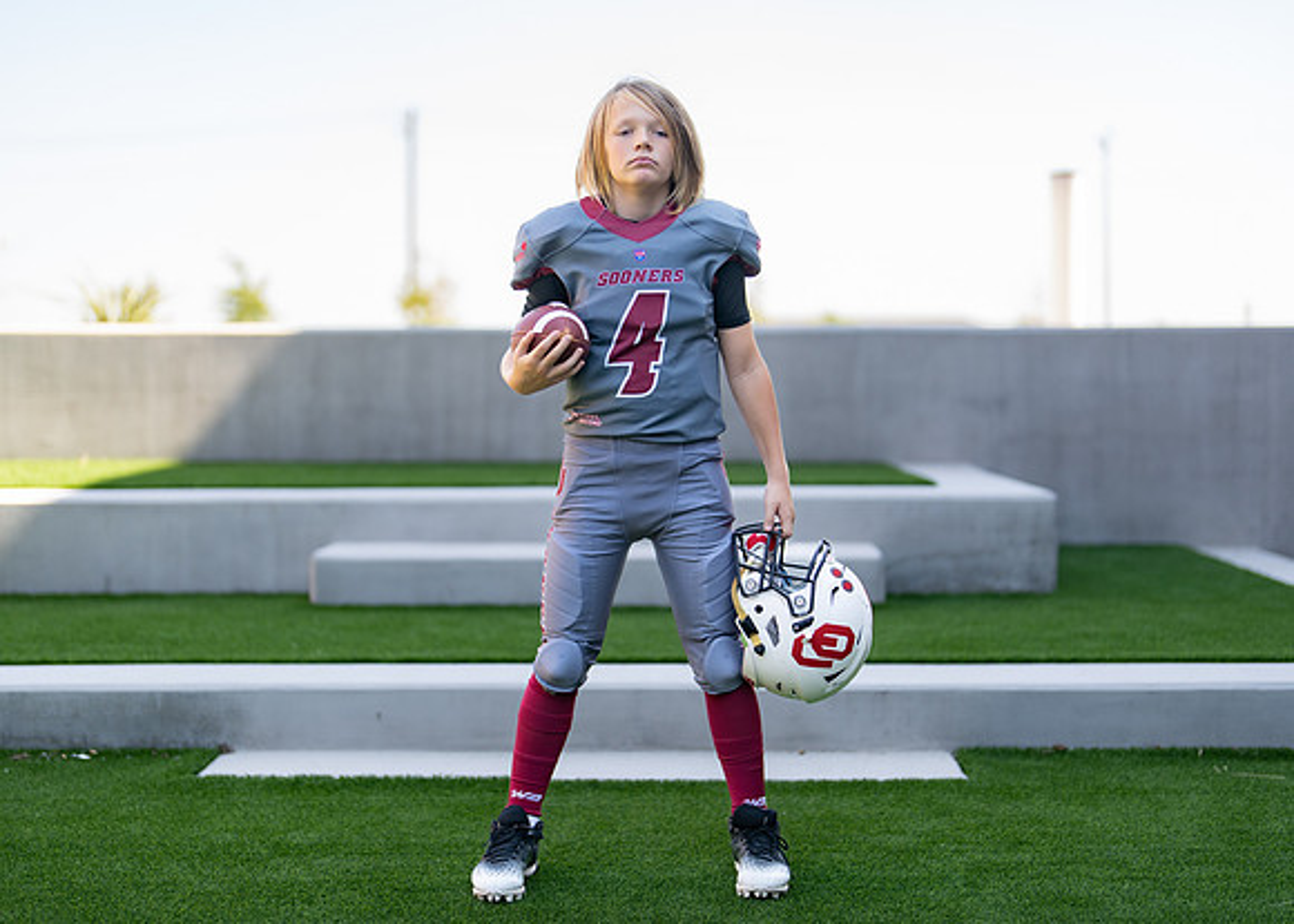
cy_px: 455
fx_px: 2124
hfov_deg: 33.9
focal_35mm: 58
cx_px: 641
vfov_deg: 24.5
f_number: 1.2
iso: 100
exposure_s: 1/1600
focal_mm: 50
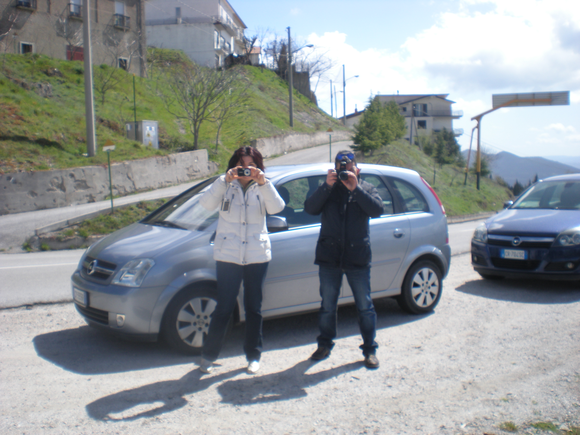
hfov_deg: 49.0
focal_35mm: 38
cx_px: 290
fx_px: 637
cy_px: 218
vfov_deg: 37.7
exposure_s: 1/344
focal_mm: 6.3
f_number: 4.6
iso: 64
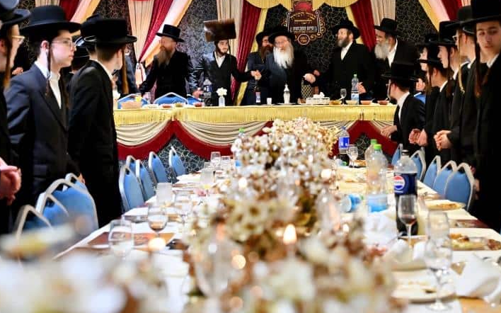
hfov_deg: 34.5
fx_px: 805
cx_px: 295
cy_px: 107
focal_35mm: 59
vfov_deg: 21.9
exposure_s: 1/250
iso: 800
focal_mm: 40
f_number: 4
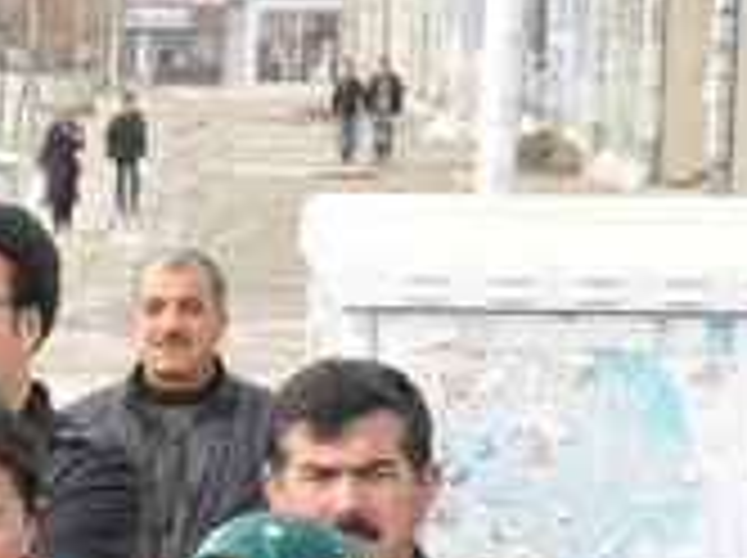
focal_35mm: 167
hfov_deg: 11.2
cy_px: 380
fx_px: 3599
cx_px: -522
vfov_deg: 8.9
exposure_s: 1/200
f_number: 6.3
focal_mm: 24
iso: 200
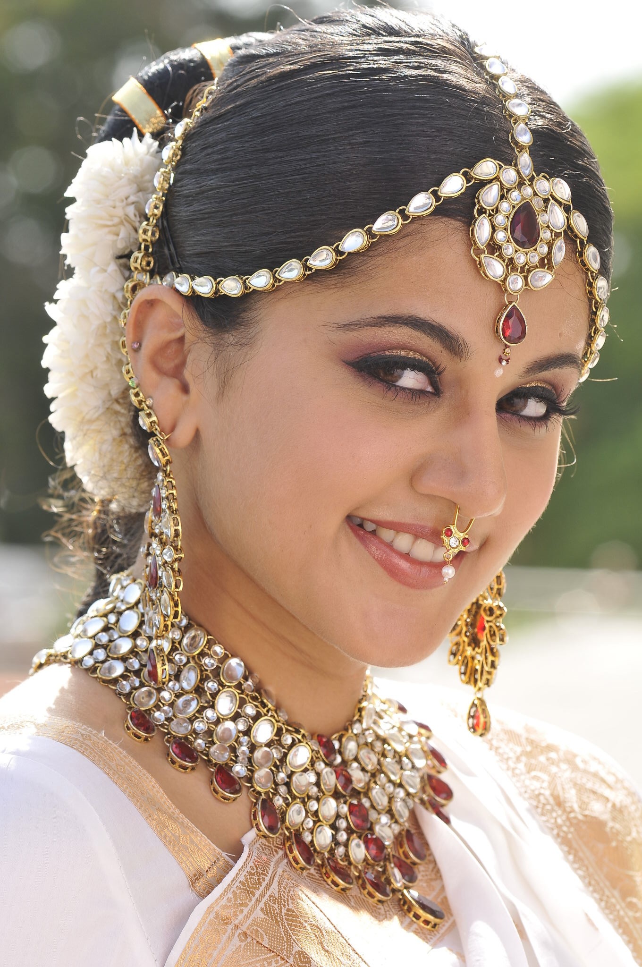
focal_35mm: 180
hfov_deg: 7.6
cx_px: 321
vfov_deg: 11.4
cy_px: 484
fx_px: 4828
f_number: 7.1
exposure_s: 1/160
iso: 200
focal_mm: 120
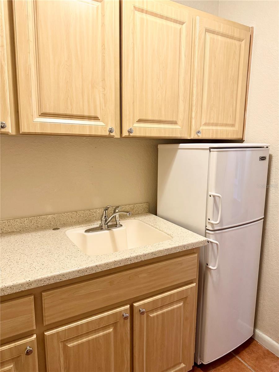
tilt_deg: -10.5
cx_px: 140
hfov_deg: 56.8
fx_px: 258
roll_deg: -0.7
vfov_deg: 71.6
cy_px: 186
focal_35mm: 24
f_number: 1.78
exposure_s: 1/60
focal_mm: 6.76
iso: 400
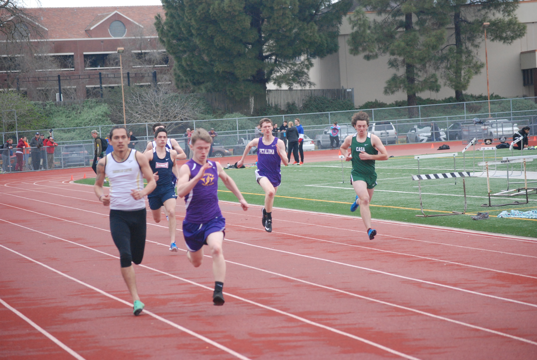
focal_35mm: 150
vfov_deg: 9.2
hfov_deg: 13.7
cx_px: 268
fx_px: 2240
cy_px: 180
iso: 1000
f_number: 5
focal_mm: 100
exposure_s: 1/400
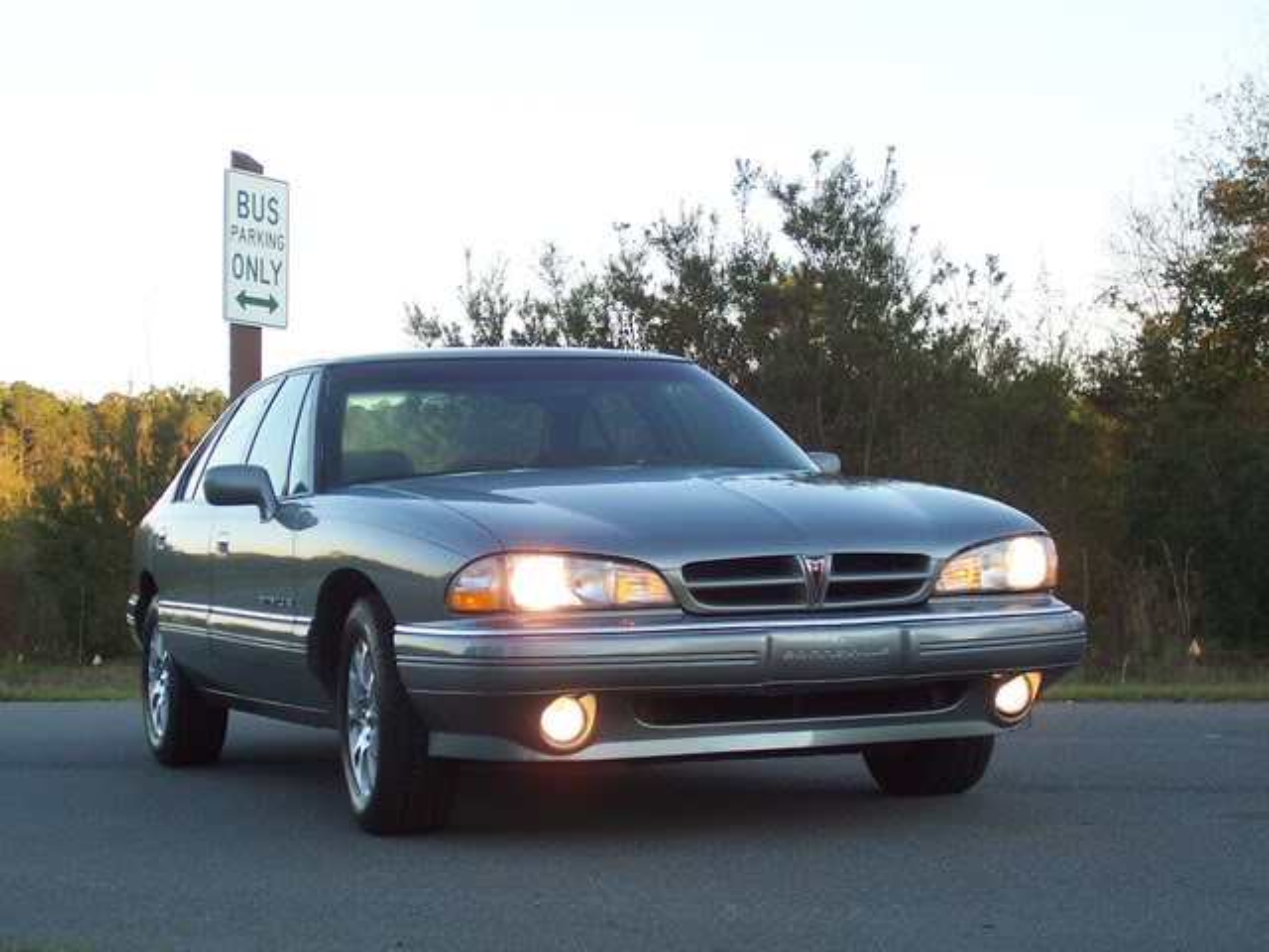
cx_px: 634
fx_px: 2603
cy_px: 476
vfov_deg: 20.7
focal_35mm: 71
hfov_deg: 27.4
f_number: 4
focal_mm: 10.8
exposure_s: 1/90
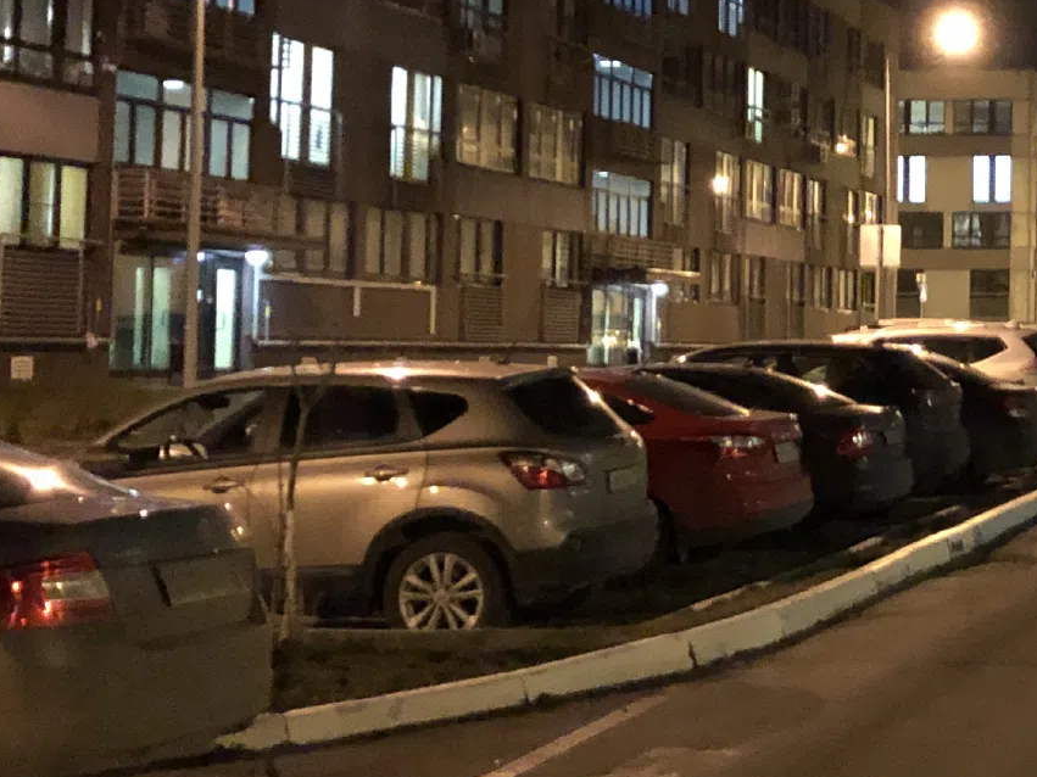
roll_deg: +0.9
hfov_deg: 23.2
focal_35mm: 79
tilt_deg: +4.5
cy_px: 196
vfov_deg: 18.5
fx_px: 2366
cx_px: 1142
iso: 320
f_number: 1.8
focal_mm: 4
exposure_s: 1/4
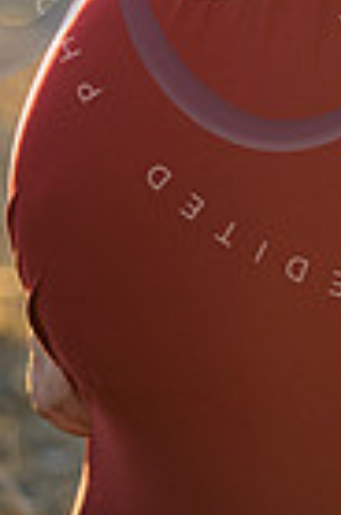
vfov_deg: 5.7
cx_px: 404
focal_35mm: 357
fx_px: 5097
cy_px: -163
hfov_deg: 3.8
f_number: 3.5
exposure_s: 1/800
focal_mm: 110
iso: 250
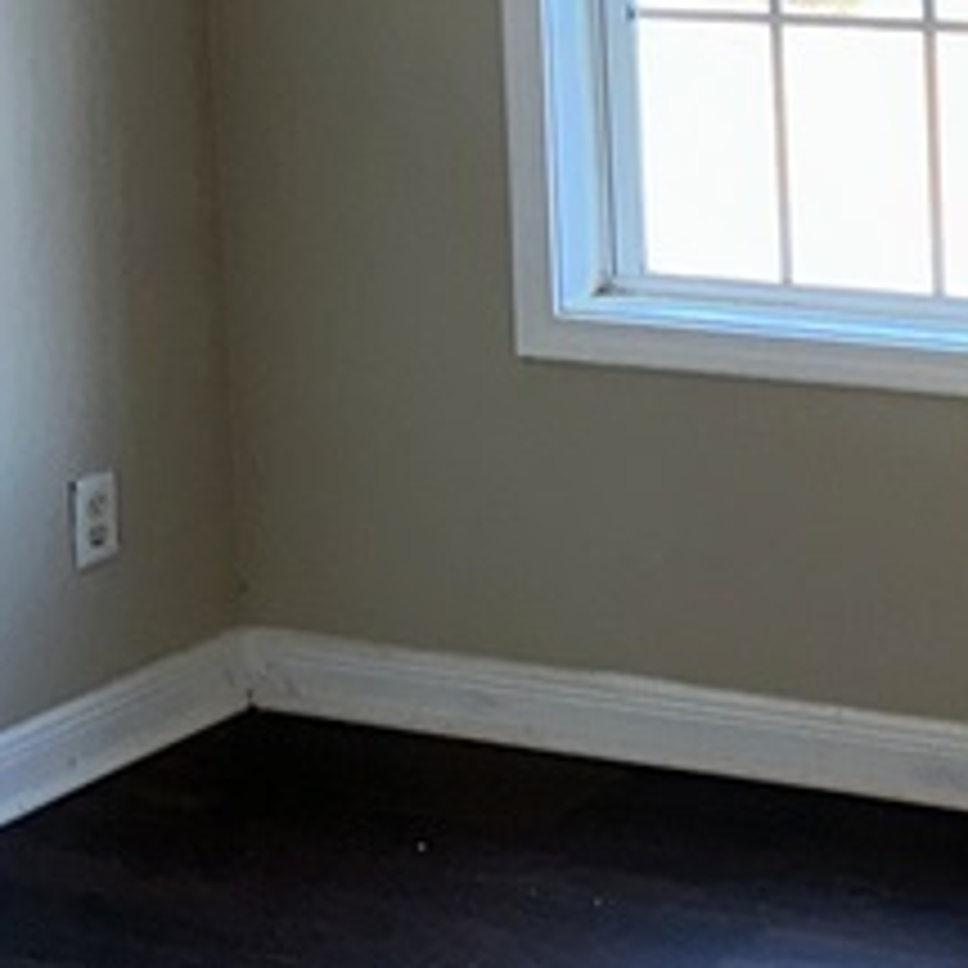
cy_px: -86
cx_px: 1238
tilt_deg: -7.1
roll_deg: +1.5
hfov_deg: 16.3
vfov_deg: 16.7
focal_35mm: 101
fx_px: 3195
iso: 50
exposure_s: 1/77
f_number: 1.78
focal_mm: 6.86
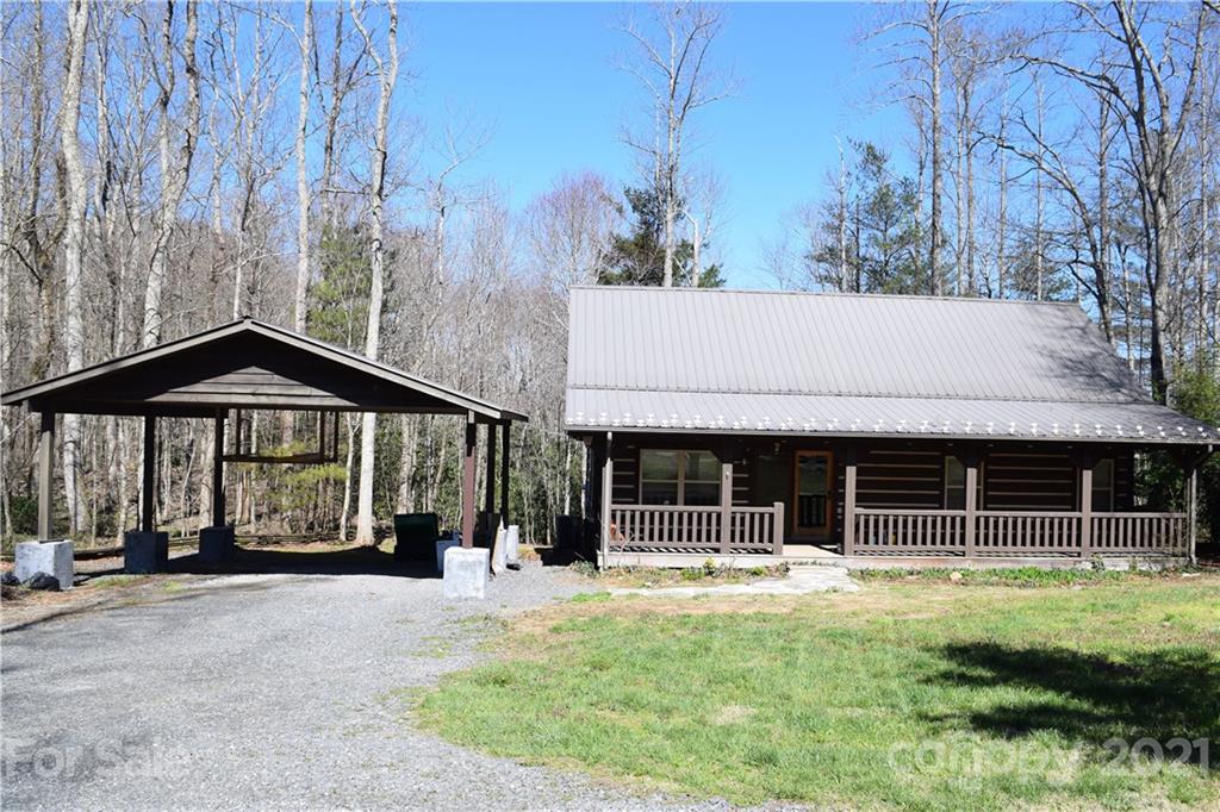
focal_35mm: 27
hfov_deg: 67.4
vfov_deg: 47.9
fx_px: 915
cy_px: 406
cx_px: 610
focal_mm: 18
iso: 200
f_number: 10
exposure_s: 1/400
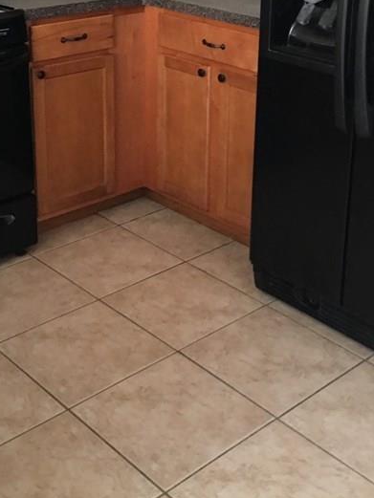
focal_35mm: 57
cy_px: 88
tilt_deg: -15.2
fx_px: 821
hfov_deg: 25.7
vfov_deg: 32.7
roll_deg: -1.5
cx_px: 191
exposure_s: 1/4
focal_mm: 4.15
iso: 100
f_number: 2.2
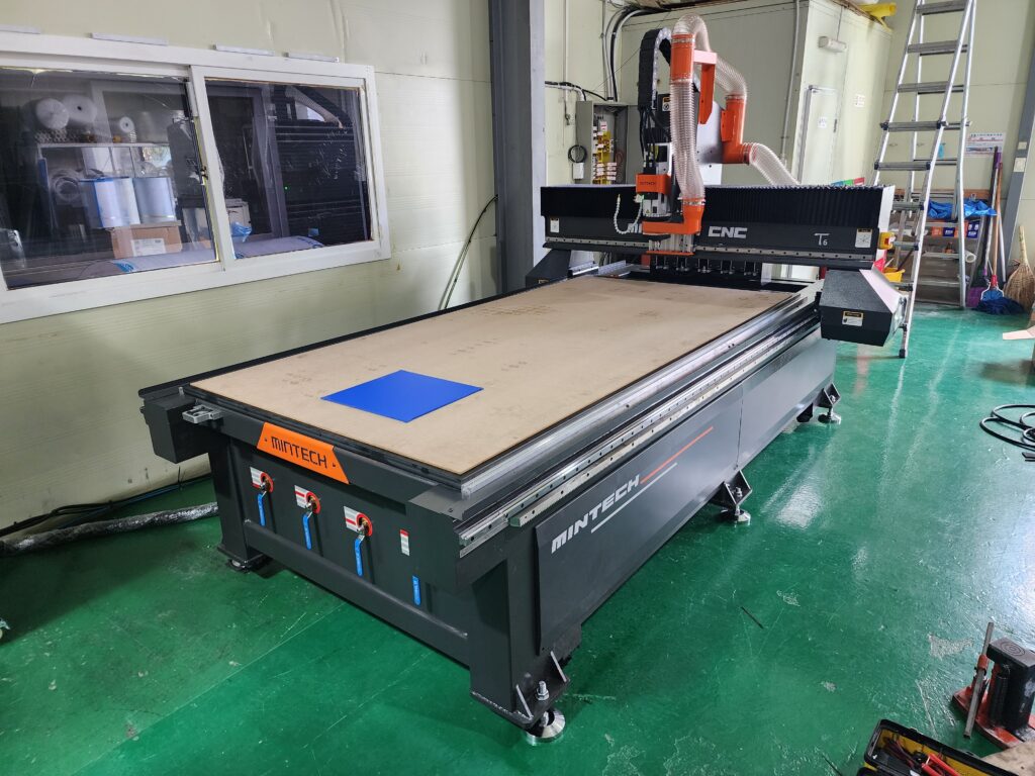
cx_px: 518
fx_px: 688
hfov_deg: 73.9
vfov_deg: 58.9
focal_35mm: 23
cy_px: 388
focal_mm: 6.4
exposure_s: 1/120
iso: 320
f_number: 1.8
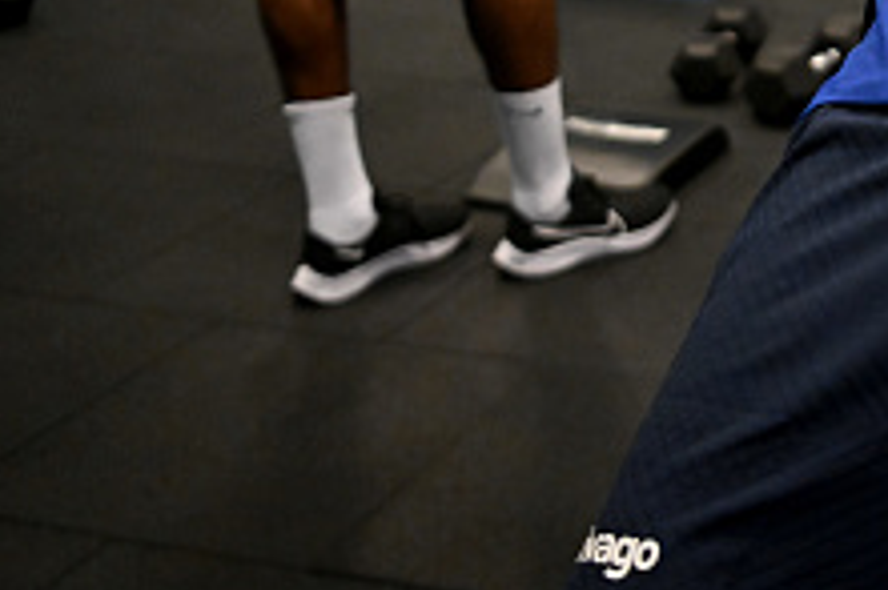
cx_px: 1157
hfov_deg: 23.1
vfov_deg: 16.6
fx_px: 1923
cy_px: -140
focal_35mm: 78
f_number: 2.8
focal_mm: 29
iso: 4000
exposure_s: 1/320
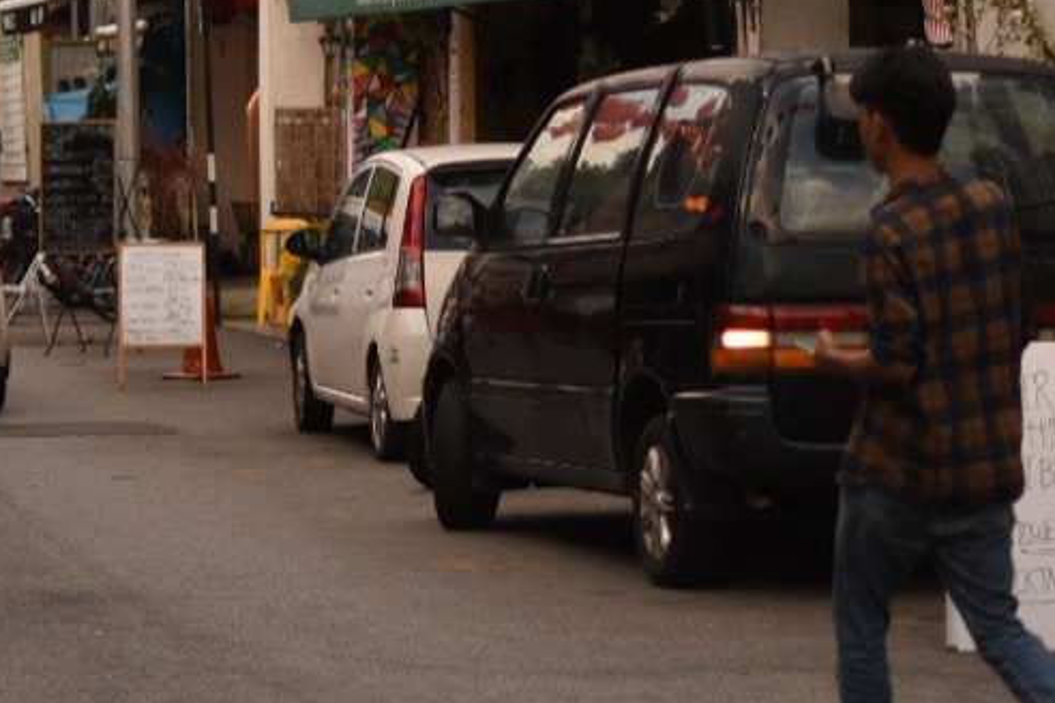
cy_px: -69
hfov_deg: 12.0
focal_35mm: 171
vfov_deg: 8.0
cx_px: 232
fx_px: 5000
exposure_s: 1/3200
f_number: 1.8
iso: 500
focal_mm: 35
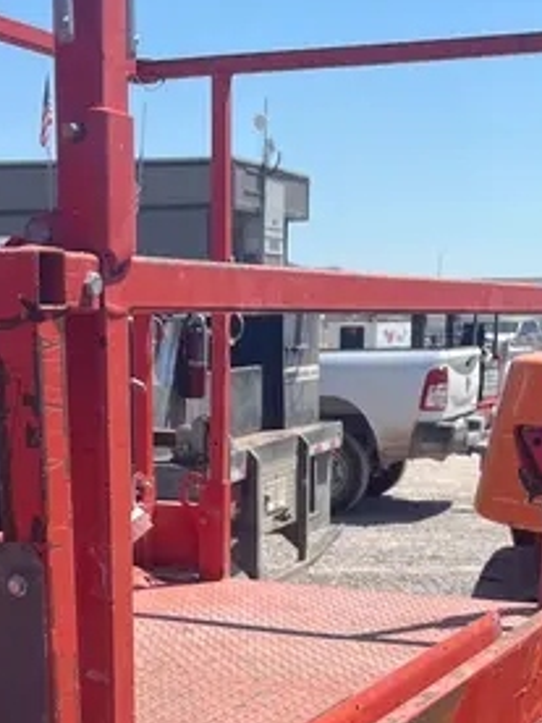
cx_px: 228
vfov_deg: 25.5
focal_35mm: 69
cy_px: 853
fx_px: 1440
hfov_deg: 21.3
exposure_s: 1/2755
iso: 50
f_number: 1.6
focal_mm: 5.1
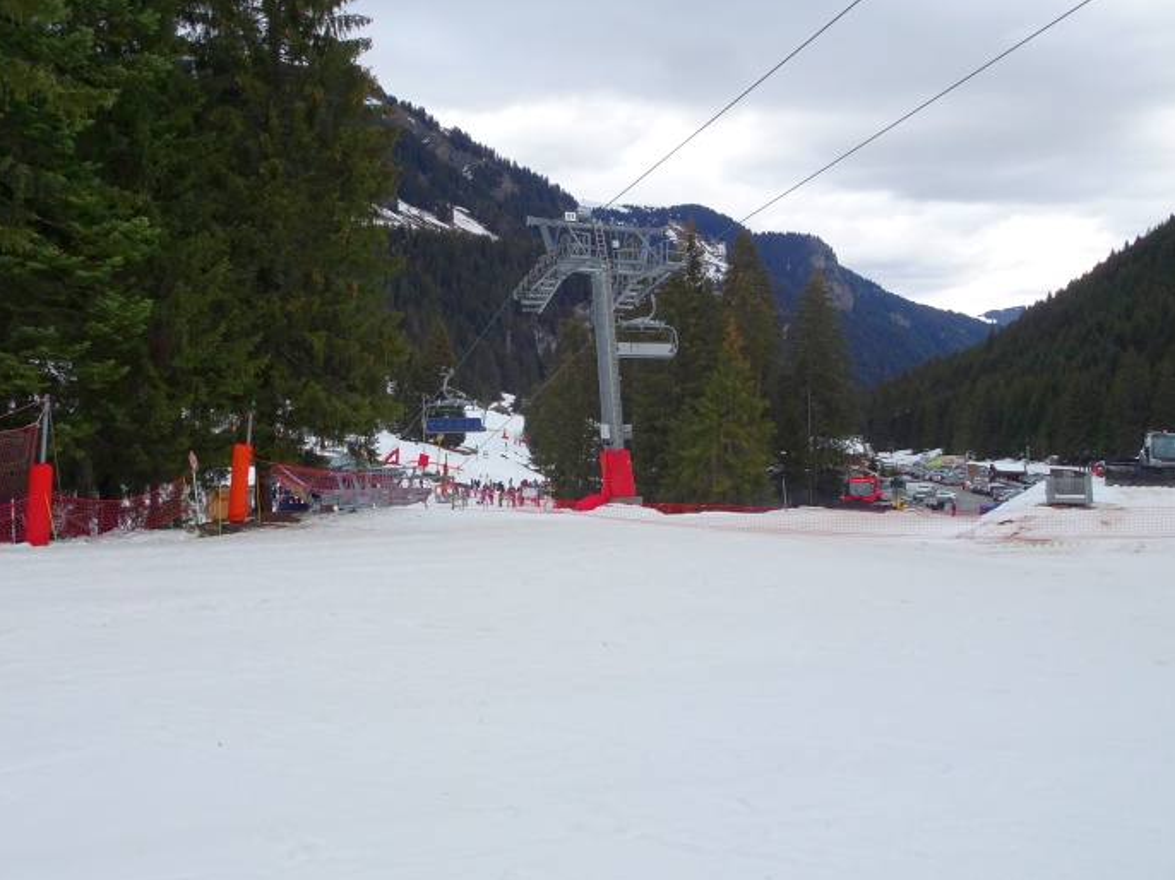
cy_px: 387
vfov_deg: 49.6
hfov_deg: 63.4
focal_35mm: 28
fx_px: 950
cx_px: 558
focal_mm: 4.1
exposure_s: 1/250
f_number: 3.5
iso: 80
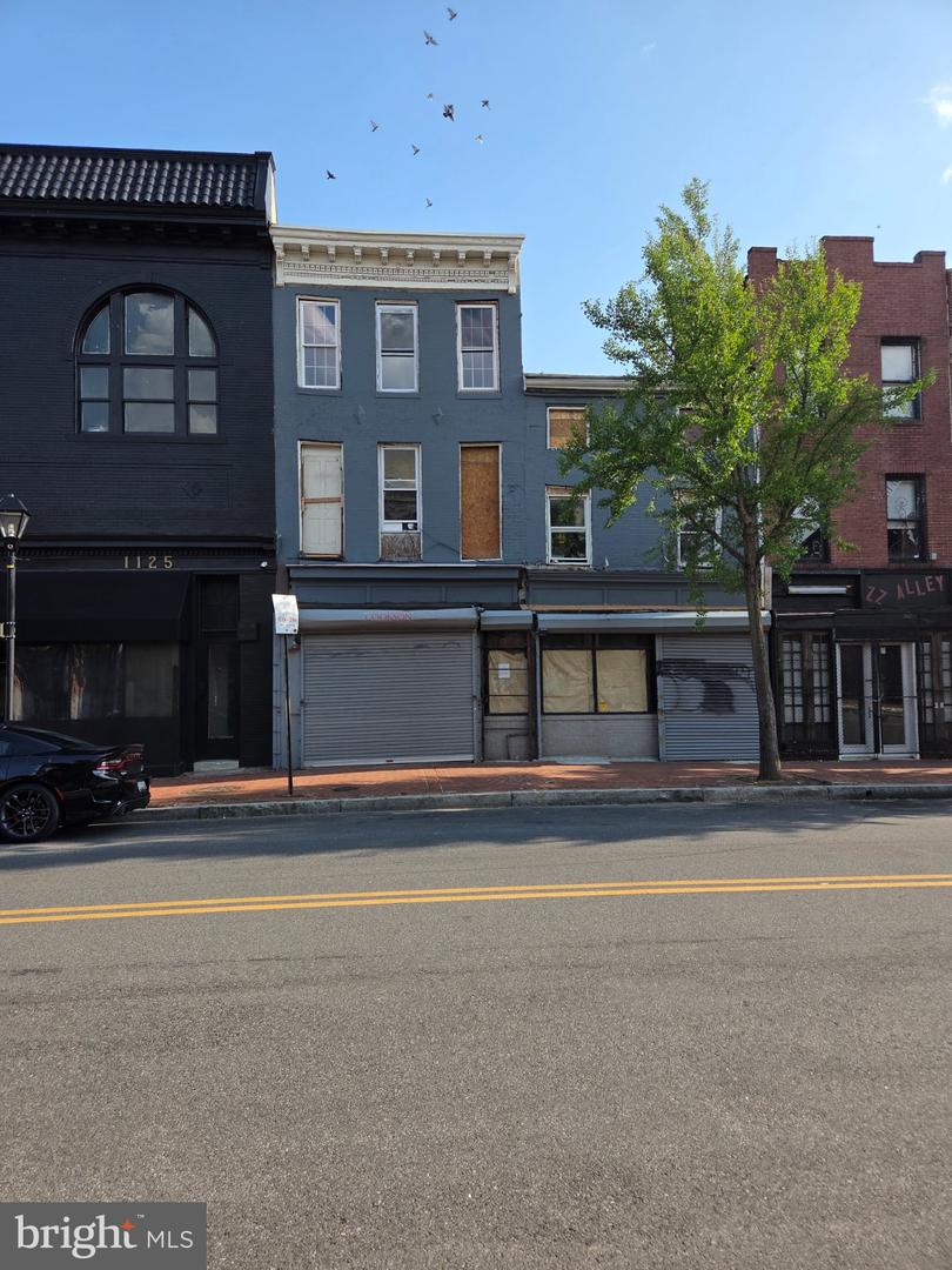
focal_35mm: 23
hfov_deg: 58.9
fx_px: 843
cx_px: 476
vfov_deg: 73.9
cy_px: 635
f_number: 1.8
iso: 80
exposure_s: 1/2450
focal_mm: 5.4
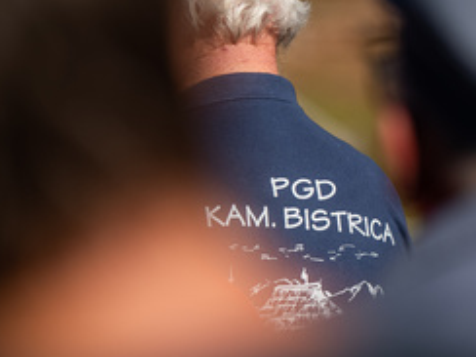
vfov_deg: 5.4
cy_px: 212
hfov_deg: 7.2
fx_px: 3781
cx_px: 355
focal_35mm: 275
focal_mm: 155
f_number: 2.8
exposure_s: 1/4000
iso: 100
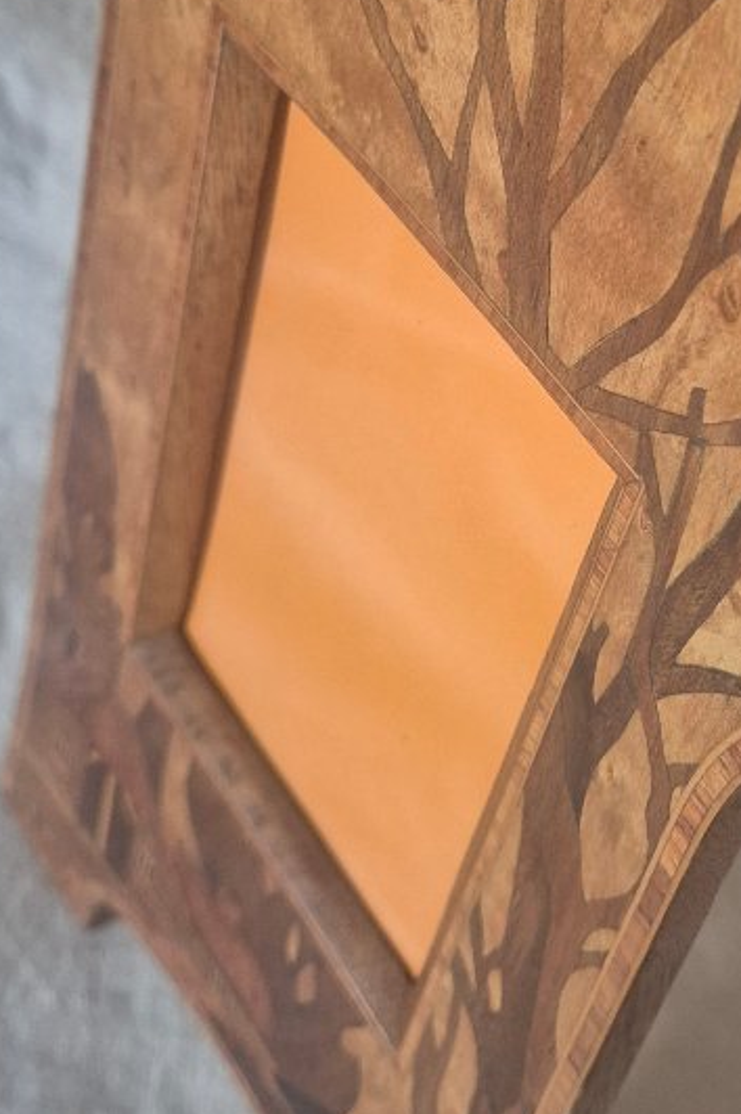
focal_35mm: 54
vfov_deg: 36.3
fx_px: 1669
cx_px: 525
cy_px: 320
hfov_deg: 24.8
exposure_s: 1/100
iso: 800
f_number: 1.8
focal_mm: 5.4
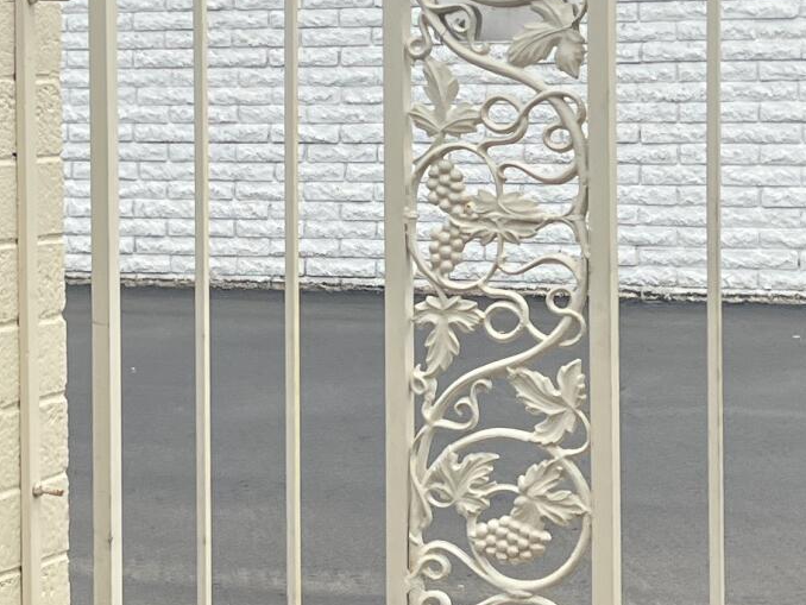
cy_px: 182
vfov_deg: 12.9
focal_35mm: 115
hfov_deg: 17.1
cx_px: 405
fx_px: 2679
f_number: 1.5
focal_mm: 5.7
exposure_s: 1/3704
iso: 50
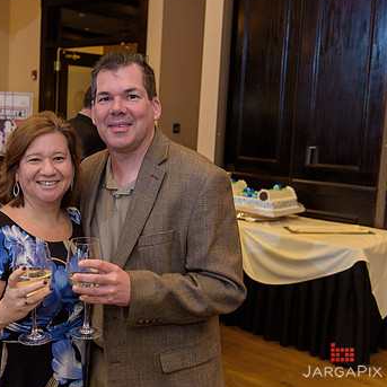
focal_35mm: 46
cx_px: 83
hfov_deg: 35.7
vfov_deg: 36.8
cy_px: 183
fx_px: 582
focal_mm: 32
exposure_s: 1/125
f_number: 3.2
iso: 800
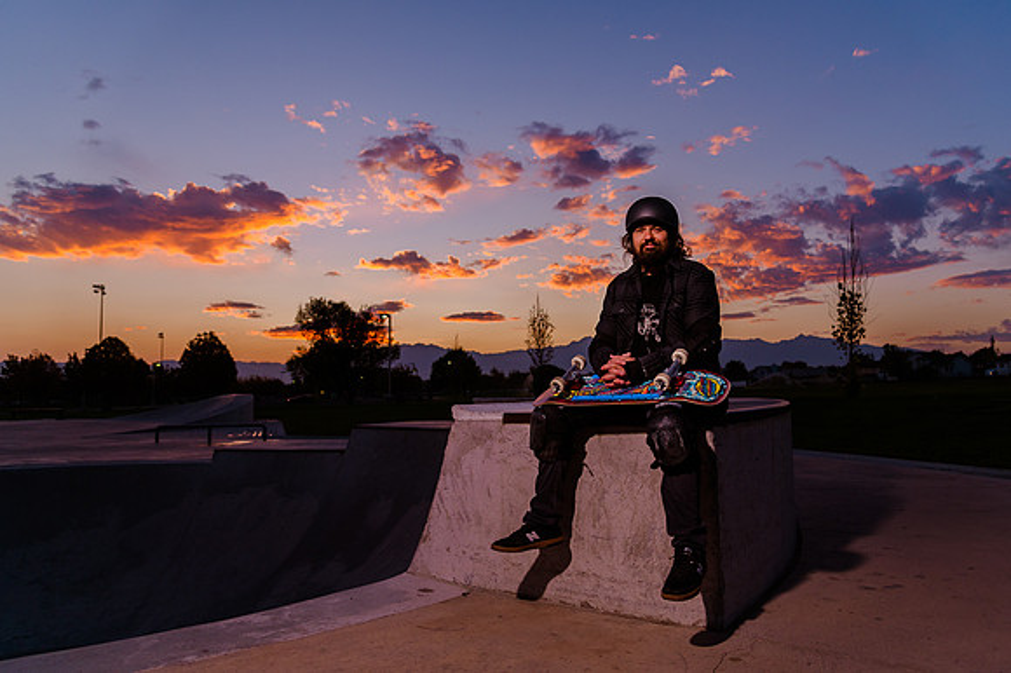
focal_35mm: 27
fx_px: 751
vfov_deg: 48.3
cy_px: 326
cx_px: 537
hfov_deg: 67.8
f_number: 4
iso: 500
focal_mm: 24
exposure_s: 1/500
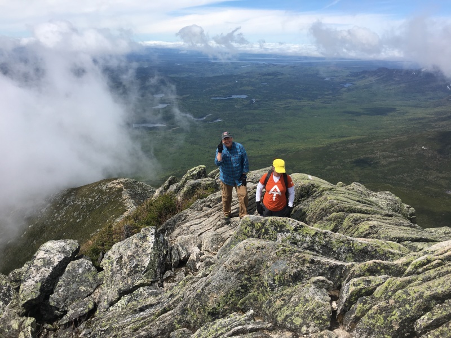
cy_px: 169
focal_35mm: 29
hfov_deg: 61.7
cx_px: 226
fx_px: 378
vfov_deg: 48.2
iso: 25
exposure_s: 1/2079
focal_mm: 4.15
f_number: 2.2
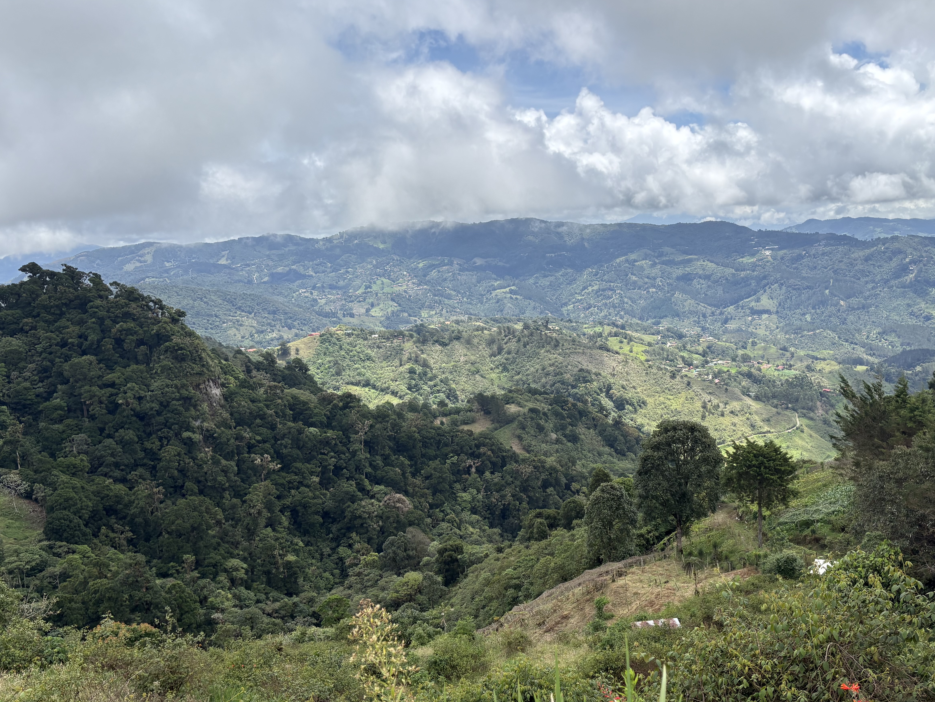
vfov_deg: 43.9
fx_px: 864
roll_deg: +4.9
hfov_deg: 56.5
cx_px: 546
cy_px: 420
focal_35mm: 32
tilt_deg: -11.4
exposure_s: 1/2985
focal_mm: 5.96
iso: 50
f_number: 1.6
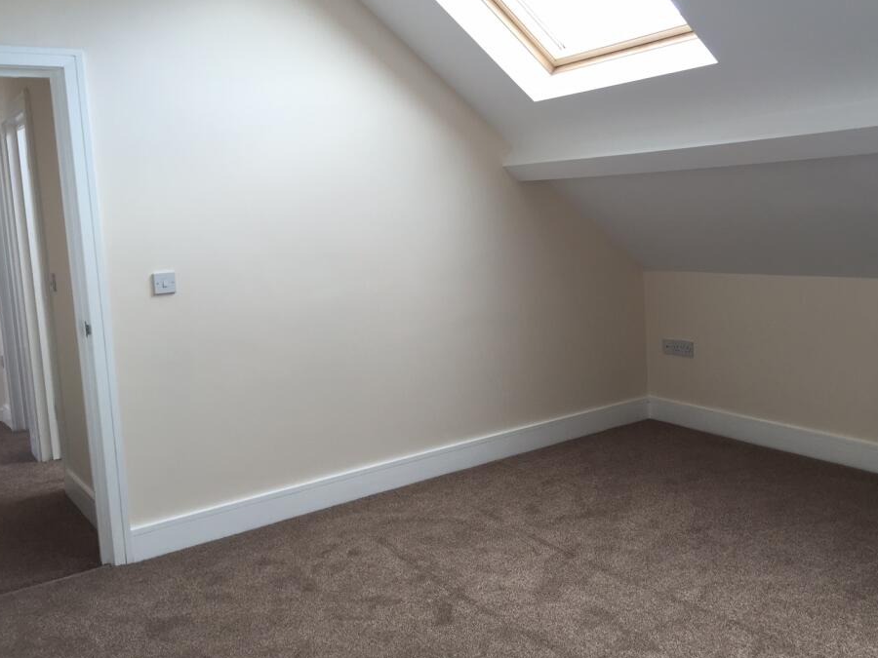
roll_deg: +2.4
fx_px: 837
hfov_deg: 55.2
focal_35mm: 33
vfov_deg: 42.9
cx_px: 487
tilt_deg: -5.6
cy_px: 296
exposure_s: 1/60
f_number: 2.2
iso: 32
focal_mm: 4.15
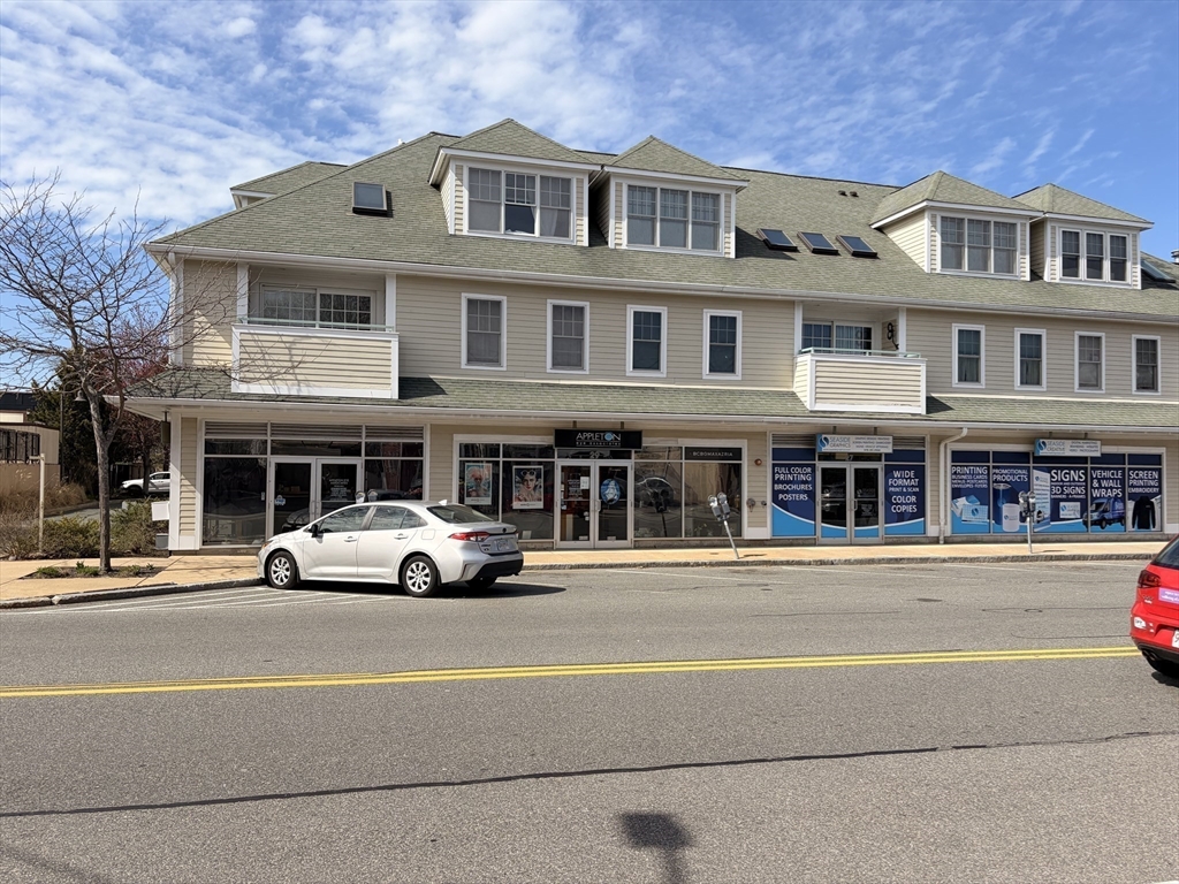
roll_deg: +0.9
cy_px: 442
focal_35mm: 26
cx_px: 590
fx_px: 886
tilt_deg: +1.8
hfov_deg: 67.3
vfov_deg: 53.1
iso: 50
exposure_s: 1/3623
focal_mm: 5.96
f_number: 1.6
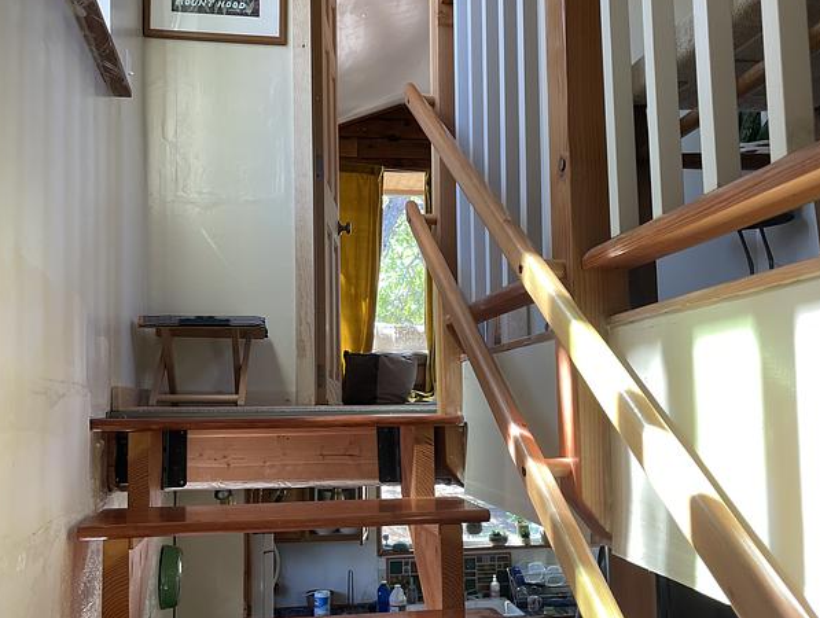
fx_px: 641
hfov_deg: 65.2
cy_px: 304
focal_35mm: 27
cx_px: 409
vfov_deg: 51.5
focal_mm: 5.1
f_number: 1.6
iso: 125
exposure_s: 1/121
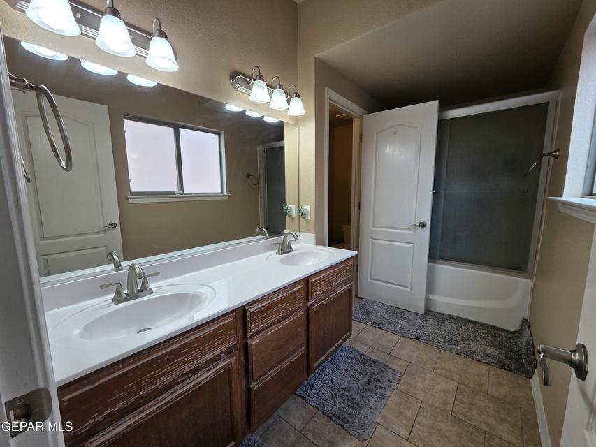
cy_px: 224
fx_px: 224
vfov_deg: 89.9
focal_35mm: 13
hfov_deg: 106.2
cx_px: 298
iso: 80
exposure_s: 1/120
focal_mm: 2.2
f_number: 2.2
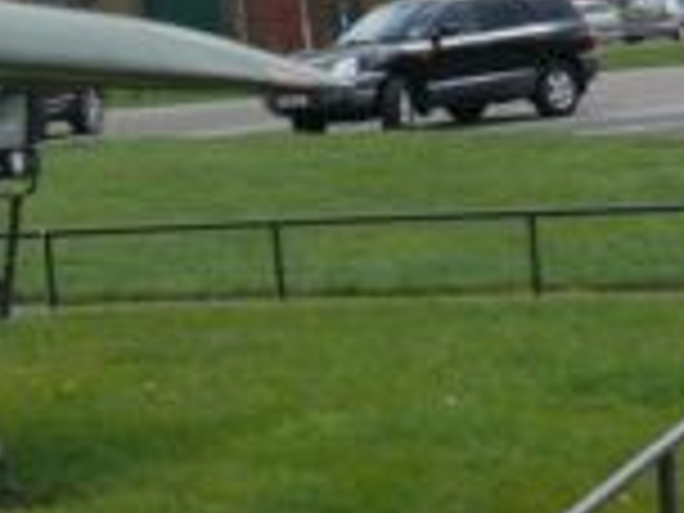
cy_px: -115
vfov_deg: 12.6
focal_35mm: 115
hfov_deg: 15.7
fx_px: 2272
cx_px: -356
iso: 100
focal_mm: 7.4
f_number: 5.6
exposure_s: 1/250
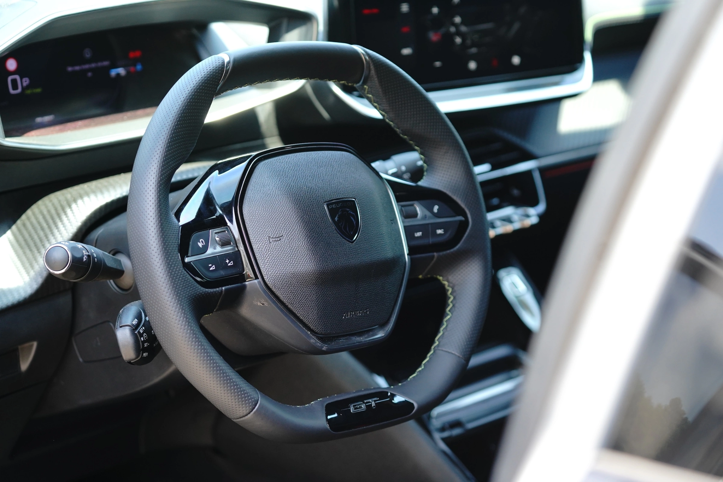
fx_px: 2008
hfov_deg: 20.4
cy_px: 241
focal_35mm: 100
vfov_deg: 13.7
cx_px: 362
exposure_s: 1/400
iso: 1000
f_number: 4
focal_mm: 100
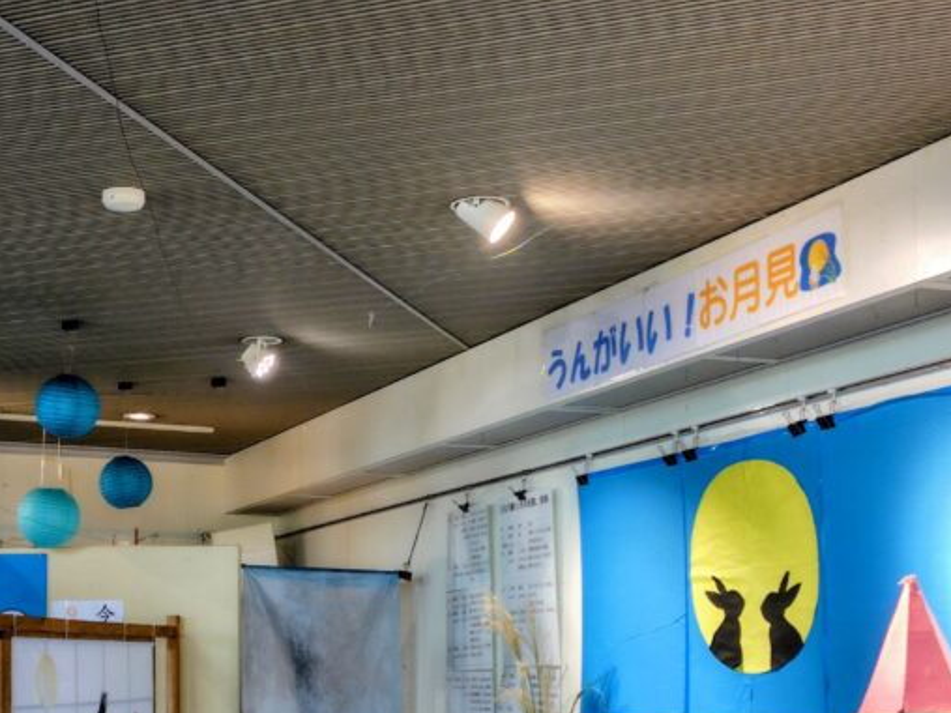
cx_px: 236
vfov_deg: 24.9
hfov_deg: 32.6
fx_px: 1593
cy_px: 554
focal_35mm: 58
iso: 130
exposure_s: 1/120
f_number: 1.9
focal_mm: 5.6
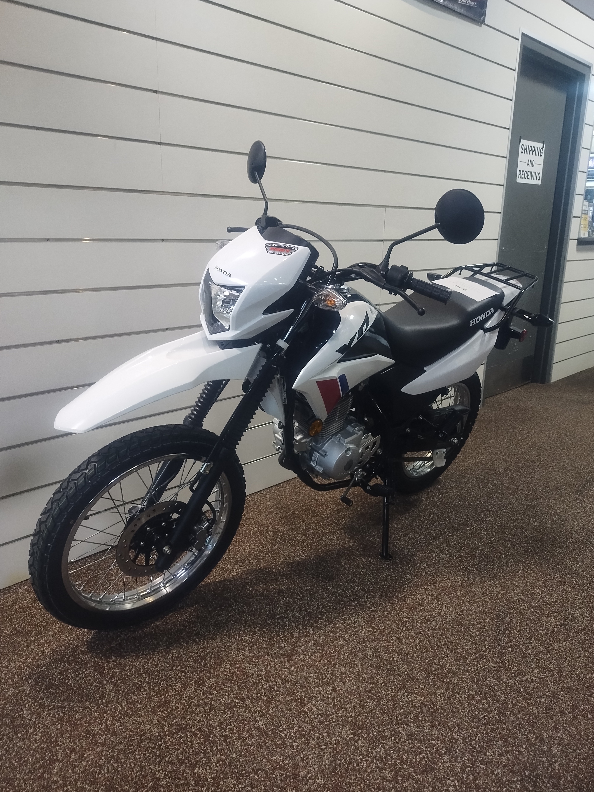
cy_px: 407
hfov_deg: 53.1
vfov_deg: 67.3
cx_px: 296
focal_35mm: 26
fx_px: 595
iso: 216
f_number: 1.7
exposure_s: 1/40
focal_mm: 4.71
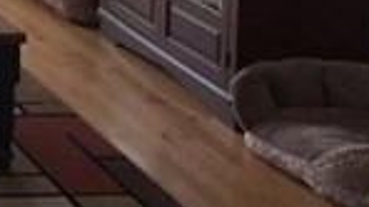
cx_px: -396
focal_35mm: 137
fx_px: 1339
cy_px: -212
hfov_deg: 13.3
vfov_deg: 8.4
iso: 40
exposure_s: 1/120
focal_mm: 4.15
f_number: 2.2
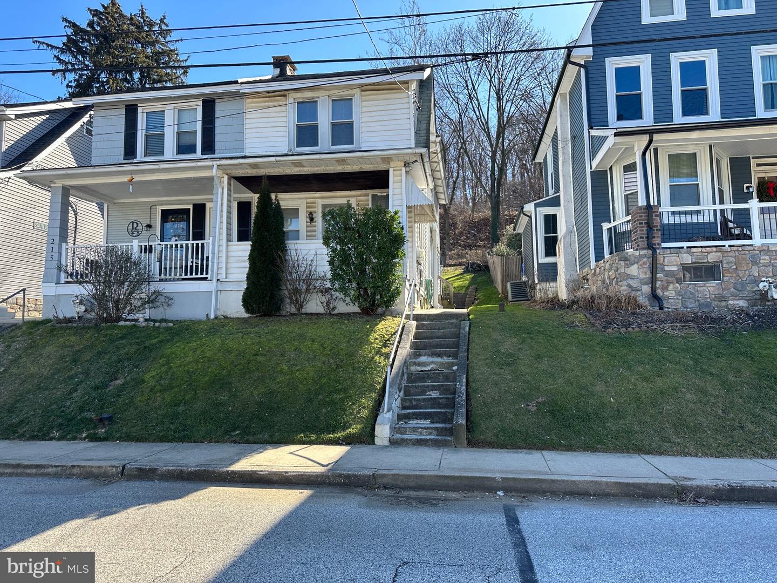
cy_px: 292
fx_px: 539
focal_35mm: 24
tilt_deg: +7.6
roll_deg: +1.0
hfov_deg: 71.6
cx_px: 388
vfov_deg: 56.8
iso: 80
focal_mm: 6.86
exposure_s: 1/910
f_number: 1.78
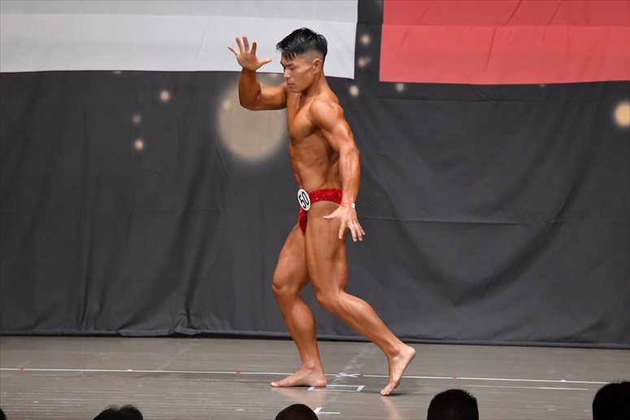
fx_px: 3936
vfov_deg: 6.1
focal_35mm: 225
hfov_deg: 9.2
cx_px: 315
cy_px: 210
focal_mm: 150
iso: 6400
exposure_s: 1/400
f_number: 5.6
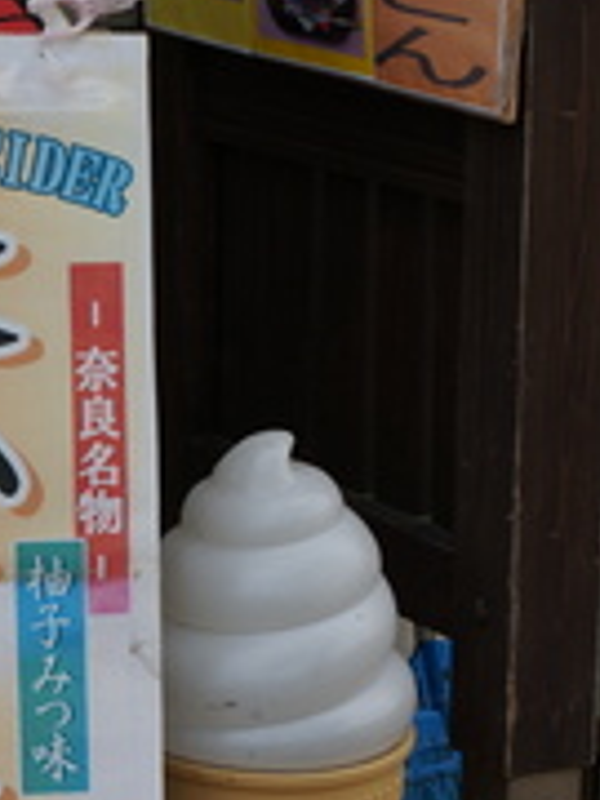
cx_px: -180
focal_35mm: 144
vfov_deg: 13.7
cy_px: 307
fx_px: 3328
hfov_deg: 10.1
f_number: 8
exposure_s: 1/125
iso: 100
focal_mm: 30
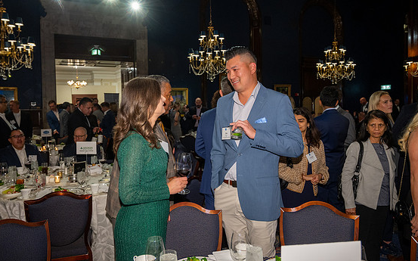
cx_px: 205
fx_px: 353
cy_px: 122
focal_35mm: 31
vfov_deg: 40.5
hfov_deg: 61.3
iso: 2500
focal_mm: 29
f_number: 4
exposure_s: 1/60
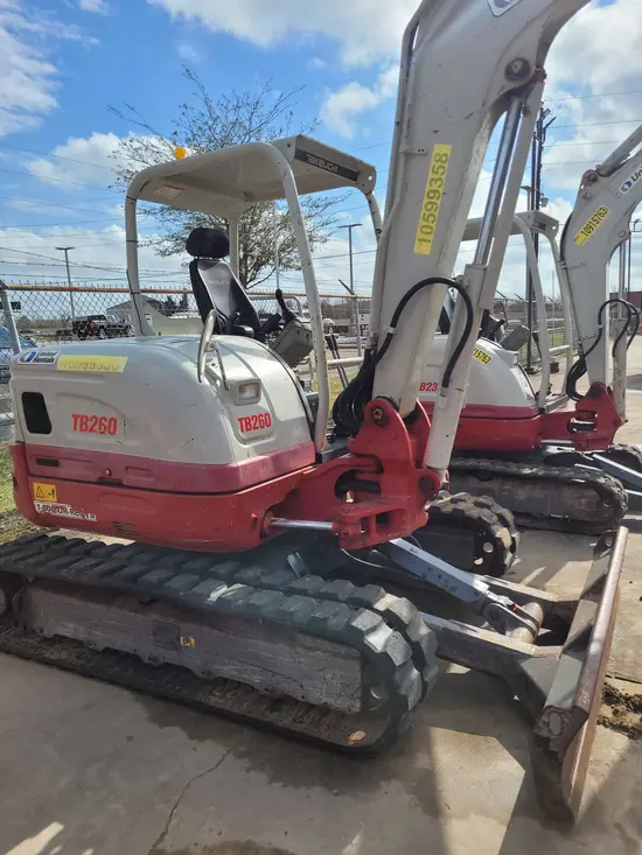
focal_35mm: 26
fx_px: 643
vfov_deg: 67.3
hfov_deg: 53.1
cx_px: 321
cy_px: 428
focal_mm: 5.4
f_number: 1.8
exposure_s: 1/3067
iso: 40
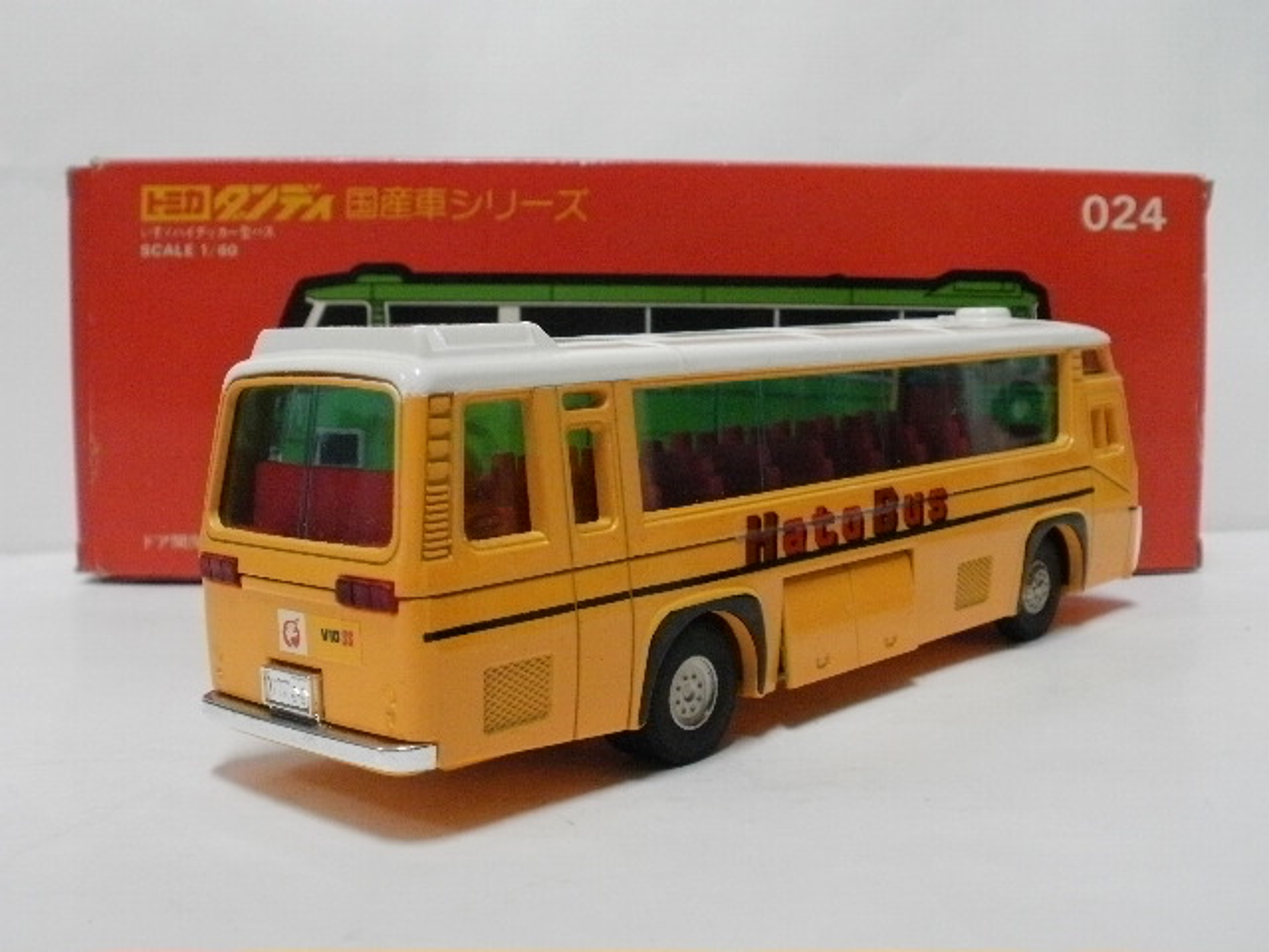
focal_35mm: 44
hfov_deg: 42.9
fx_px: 1613
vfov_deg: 32.9
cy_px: 476
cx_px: 634
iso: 400
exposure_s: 1/20
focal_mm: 7.7
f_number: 4
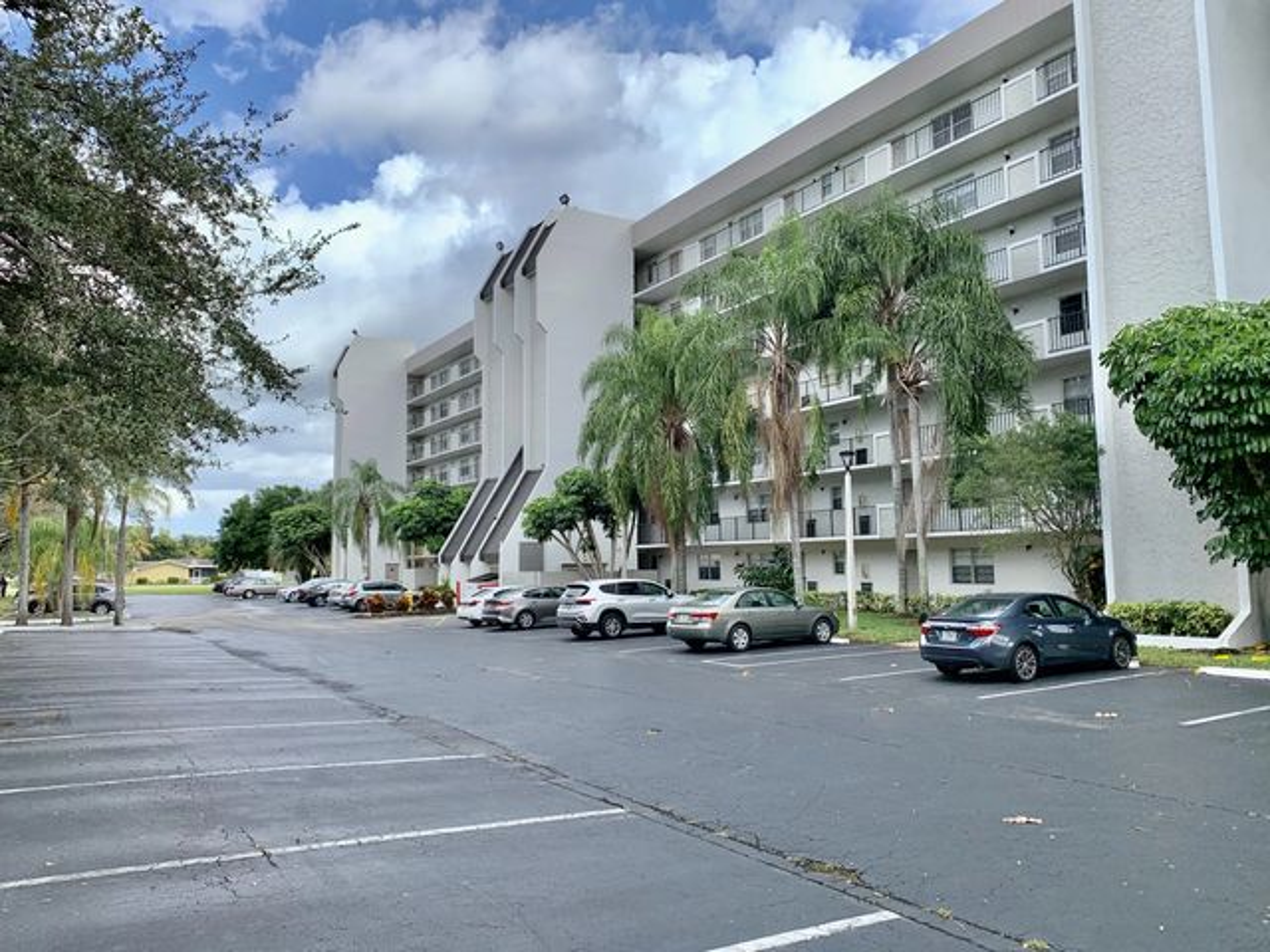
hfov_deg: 67.3
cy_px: 476
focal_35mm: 26
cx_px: 635
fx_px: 954
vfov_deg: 53.1
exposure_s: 1/1560
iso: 25
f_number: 1.8
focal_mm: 4.25
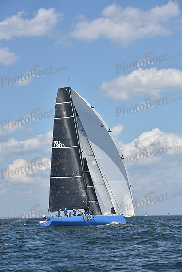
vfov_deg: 17.1
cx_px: 91
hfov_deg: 11.4
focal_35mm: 120
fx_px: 909
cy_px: 136
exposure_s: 1/1250
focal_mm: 120
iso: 320
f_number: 10
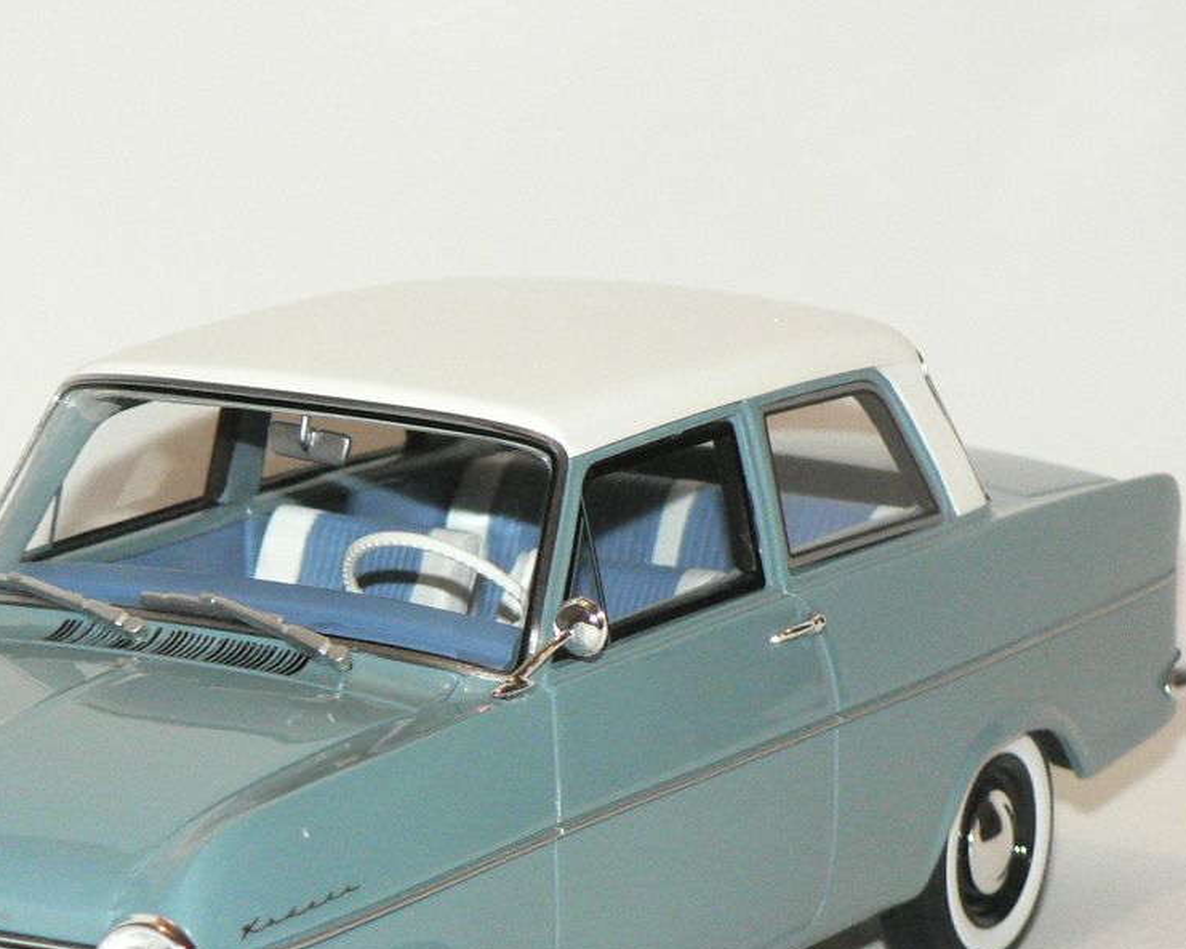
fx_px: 6038
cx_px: 275
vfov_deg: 9.0
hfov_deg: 11.2
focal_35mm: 172
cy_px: 701
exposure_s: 1/60
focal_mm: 16.9
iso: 400
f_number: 3.2
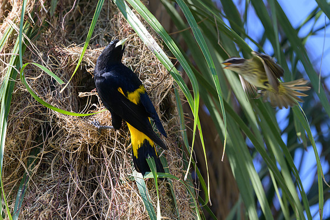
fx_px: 4980
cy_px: 83
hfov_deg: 3.8
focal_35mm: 543
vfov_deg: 2.5
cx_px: 106
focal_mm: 400
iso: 720
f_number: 5.6
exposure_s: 1/1600
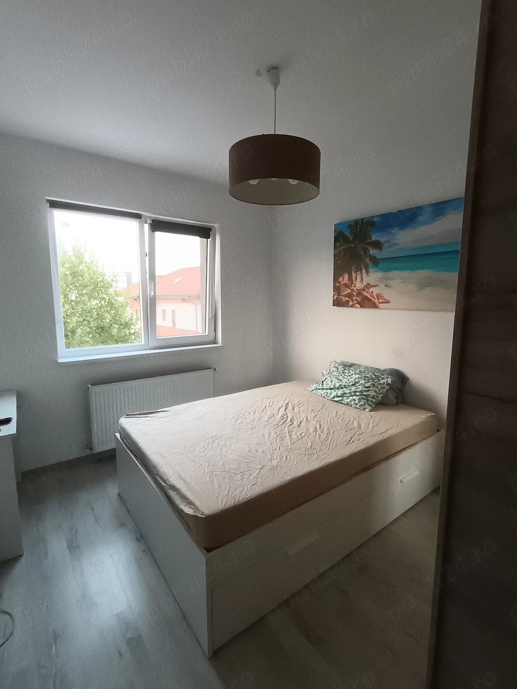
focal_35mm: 17
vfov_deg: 91.0
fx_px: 338
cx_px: 258
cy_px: 344
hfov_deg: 74.7
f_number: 2.2
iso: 786
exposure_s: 1/33.3
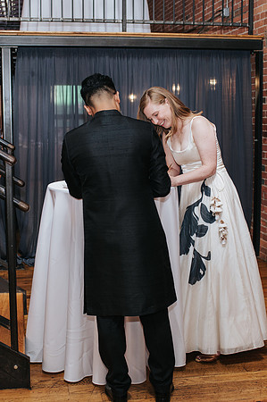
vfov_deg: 37.8
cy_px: 201
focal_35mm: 53
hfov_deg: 25.6
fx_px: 586
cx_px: 114
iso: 800
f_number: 3.2
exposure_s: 1/200
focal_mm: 35
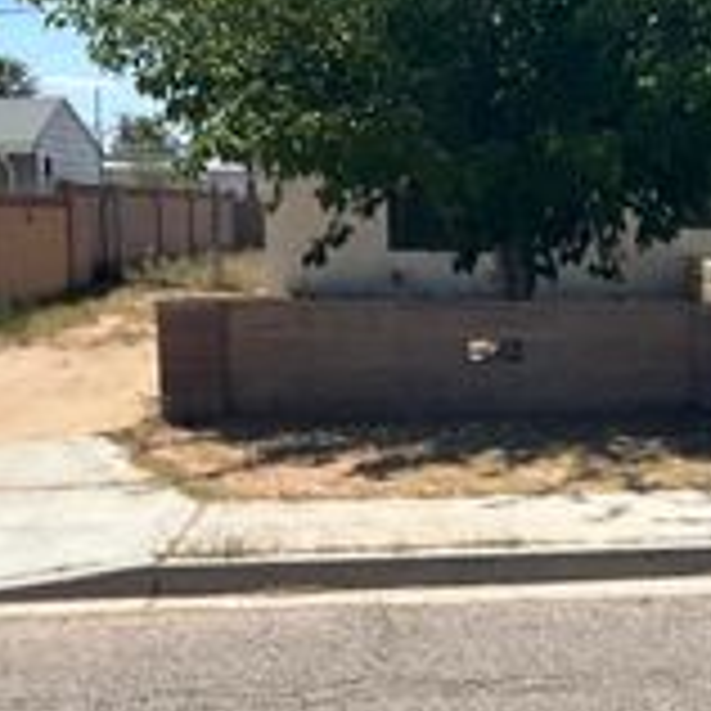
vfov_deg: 21.4
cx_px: 900
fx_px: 1882
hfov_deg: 19.8
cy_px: 403
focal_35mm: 81
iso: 25
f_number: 1.8
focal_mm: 3
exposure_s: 1/2538
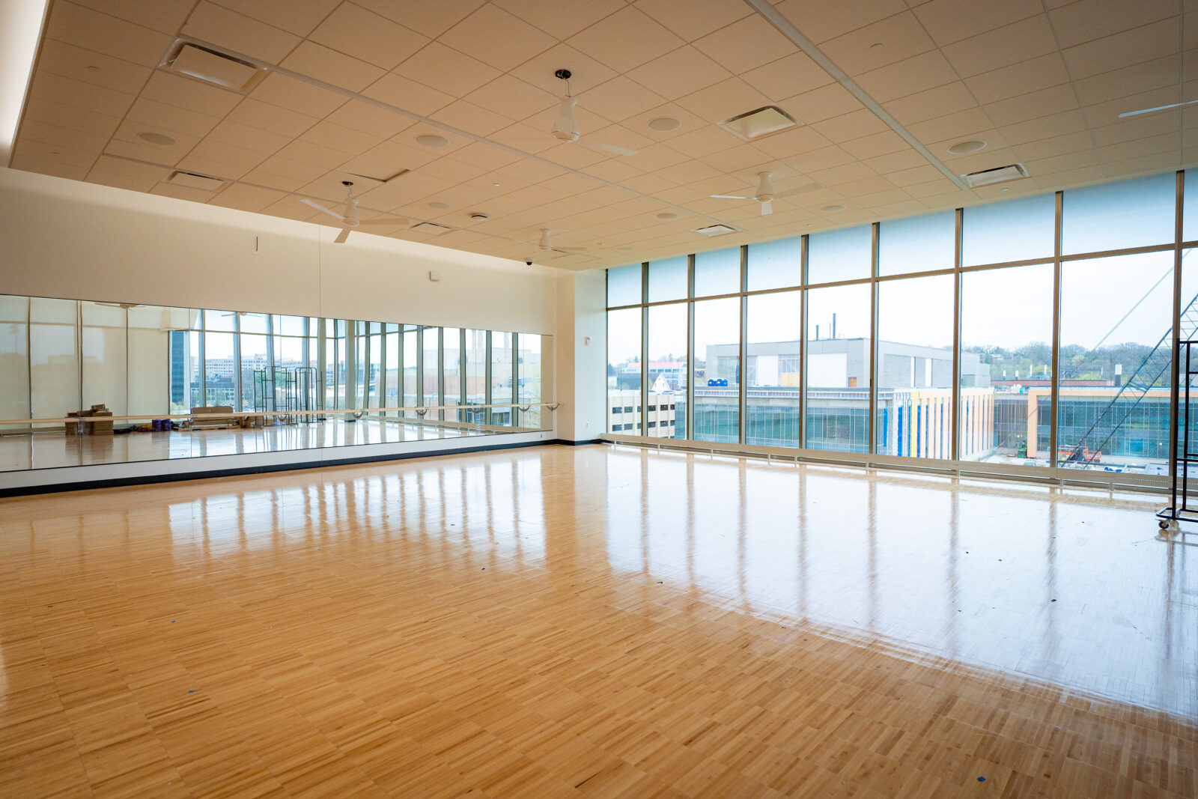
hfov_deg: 89.4
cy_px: 400
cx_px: 599
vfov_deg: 66.8
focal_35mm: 18
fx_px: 606
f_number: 2.8
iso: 640
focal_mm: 18.1
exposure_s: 1/1250
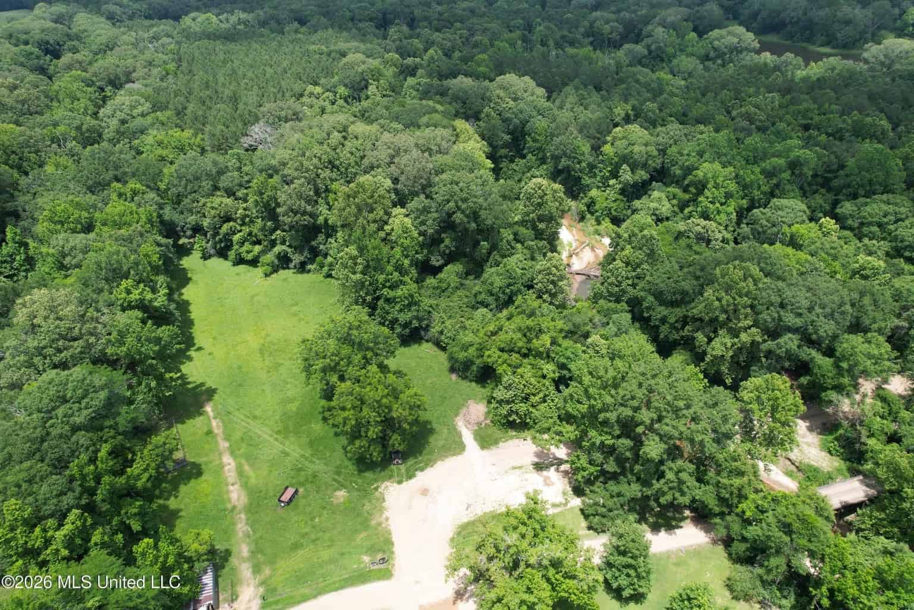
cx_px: 457
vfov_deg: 57.2
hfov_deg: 78.6
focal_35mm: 22
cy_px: 305
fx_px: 559
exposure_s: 1/1250
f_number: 2.8
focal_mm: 8.4
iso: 140
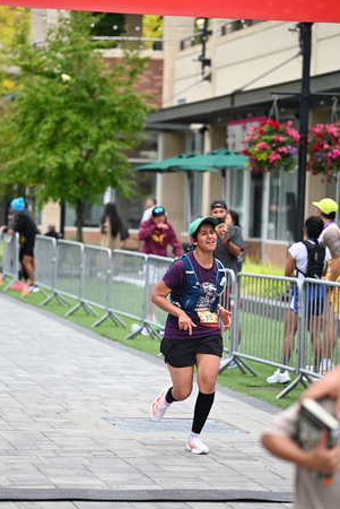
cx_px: 199
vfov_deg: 16.1
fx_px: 1795
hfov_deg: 10.8
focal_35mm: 127
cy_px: 288
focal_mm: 104
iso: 640
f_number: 2.8
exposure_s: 1/2000
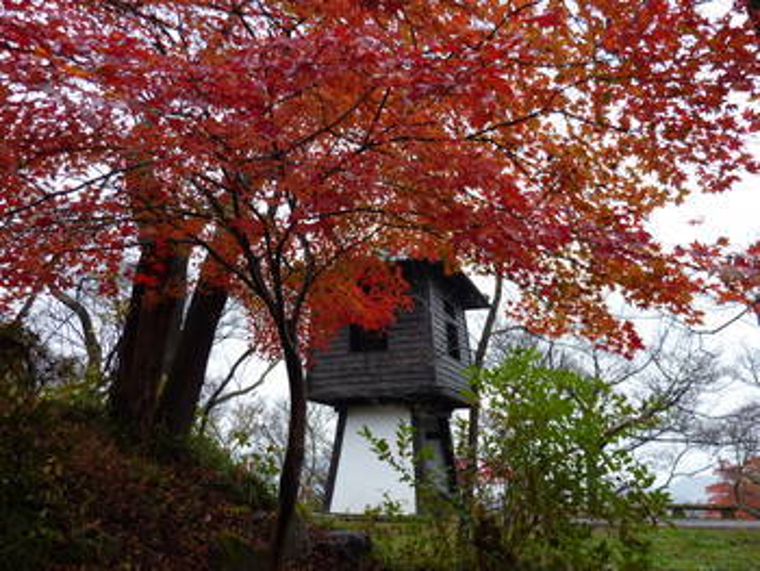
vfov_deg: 54.9
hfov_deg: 69.4
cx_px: 380
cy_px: 286
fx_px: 549
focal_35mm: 25
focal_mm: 4.1
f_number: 3.3
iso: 125
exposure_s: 1/30
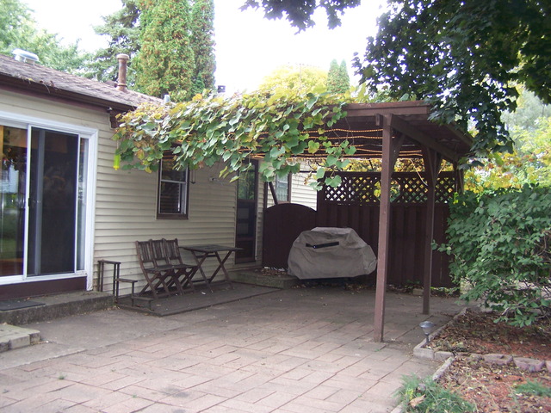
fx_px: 605
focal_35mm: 38
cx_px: 276
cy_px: 206
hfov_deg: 49.0
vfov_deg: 37.7
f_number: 2.8
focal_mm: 6.3
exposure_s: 1/60
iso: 140
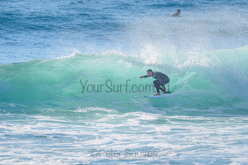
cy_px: 74
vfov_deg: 2.2
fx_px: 4225
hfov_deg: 3.4
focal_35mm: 613
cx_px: 152
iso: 180
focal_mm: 500
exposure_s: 1/2000
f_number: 5.6
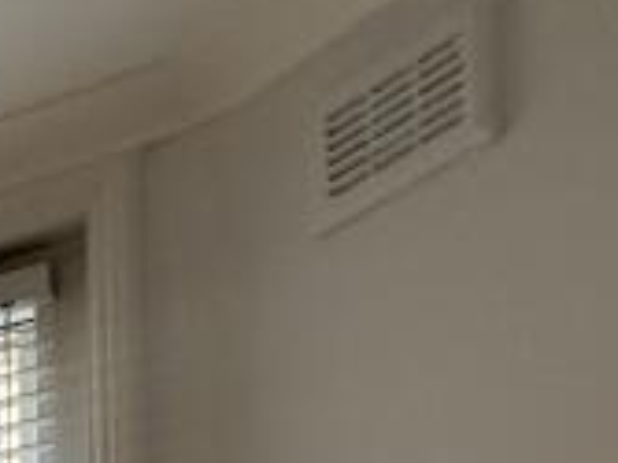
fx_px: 1534
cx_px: -884
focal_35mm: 86
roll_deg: +0.5
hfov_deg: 14.4
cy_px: 982
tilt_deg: -0.4
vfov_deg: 13.9
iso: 80
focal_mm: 2.22
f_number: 2.2
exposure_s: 1/99
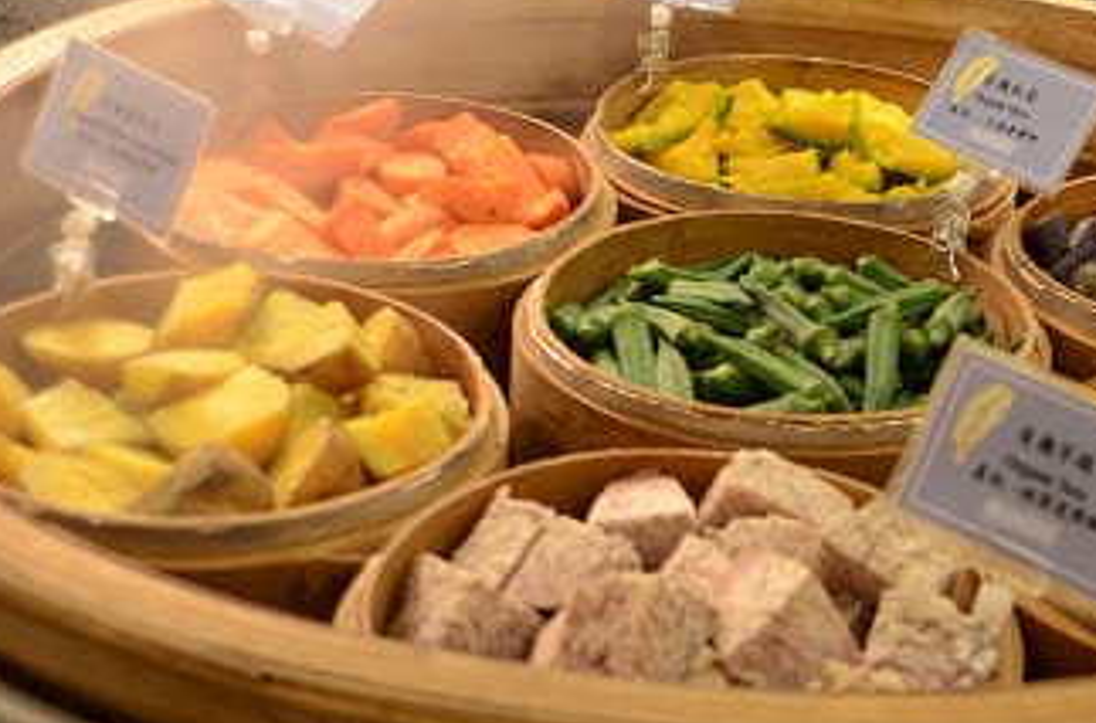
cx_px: 821
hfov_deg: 25.8
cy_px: 224
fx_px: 2367
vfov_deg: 17.3
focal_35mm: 78
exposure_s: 1/20
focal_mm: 30
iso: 800
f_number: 4.5
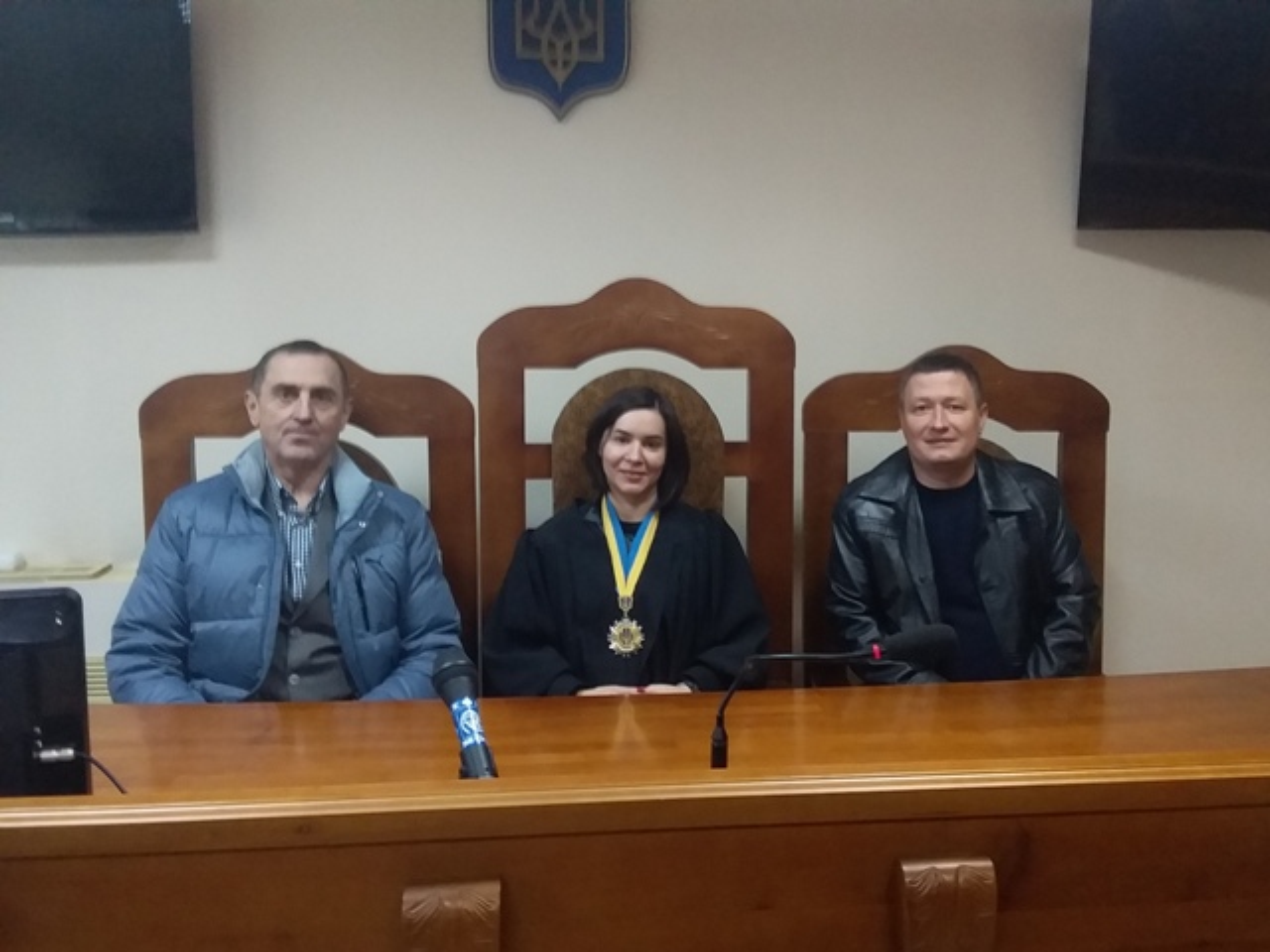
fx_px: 1137
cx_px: 635
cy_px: 476
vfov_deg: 45.4
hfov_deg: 58.4
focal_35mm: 31
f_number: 2.2
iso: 200
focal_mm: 3.3
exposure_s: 1/25
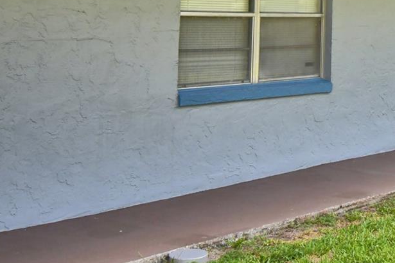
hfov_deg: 23.3
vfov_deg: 16.8
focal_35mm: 78
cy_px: -47
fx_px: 856
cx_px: 500
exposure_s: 1/200
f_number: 5.6
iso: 200
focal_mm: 20
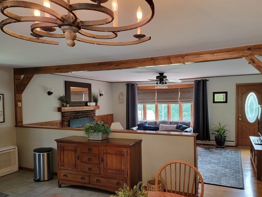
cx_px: 146
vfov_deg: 51.3
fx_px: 204
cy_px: 108
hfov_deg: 65.1
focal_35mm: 27
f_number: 1.8
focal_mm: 6.7
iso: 200
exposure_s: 1/60
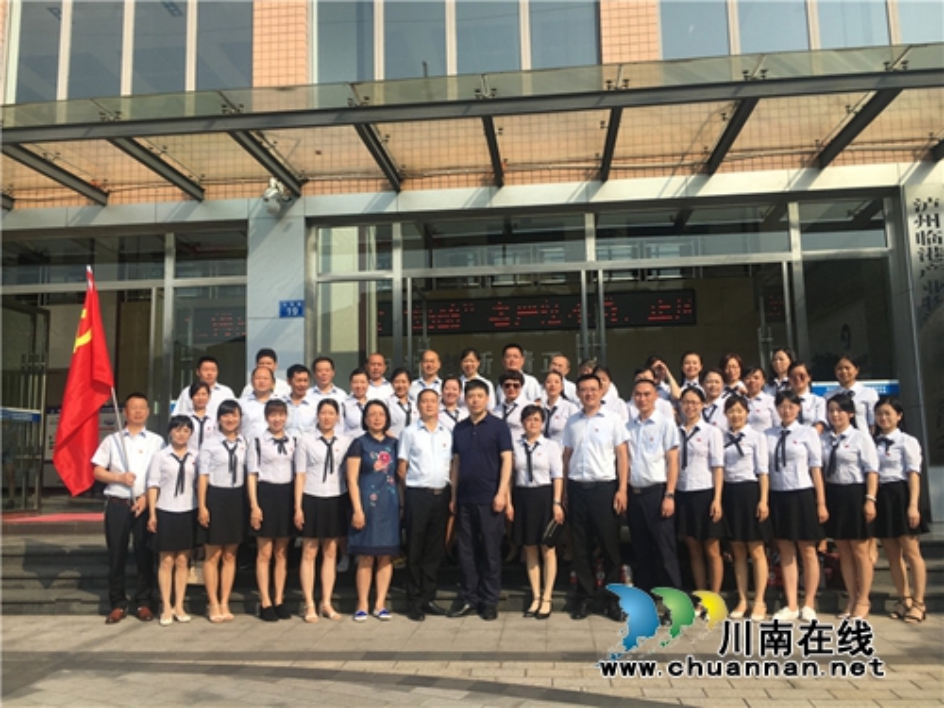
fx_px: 791
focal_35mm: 29
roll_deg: +0.9
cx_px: 472
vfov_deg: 48.2
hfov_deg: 61.7
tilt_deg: +7.3
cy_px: 354
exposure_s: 1/1451
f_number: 2.2
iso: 25
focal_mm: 4.15
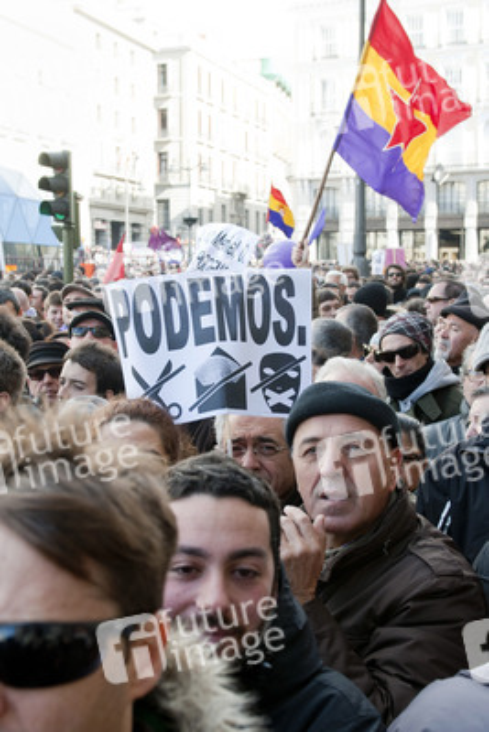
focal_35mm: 32
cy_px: 366
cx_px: 244
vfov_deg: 58.7
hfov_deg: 41.1
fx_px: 651
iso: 800
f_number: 6.3
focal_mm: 32
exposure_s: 1/500
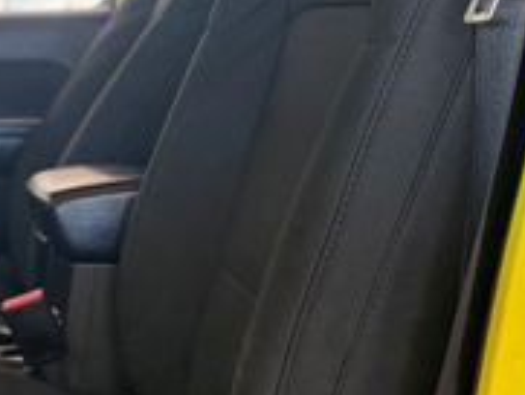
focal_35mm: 85
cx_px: -139
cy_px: 267
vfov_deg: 17.3
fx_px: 1290
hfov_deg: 21.1
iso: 250
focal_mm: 6.76
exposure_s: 1/120
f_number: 1.78
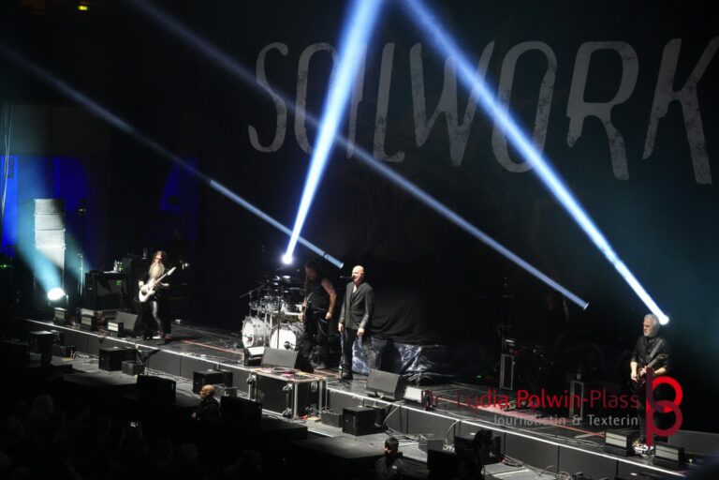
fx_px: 1648
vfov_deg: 16.6
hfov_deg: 24.6
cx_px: 360
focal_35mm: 82
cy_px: 240
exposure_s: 1/100
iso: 6400
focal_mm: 55
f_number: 4.5
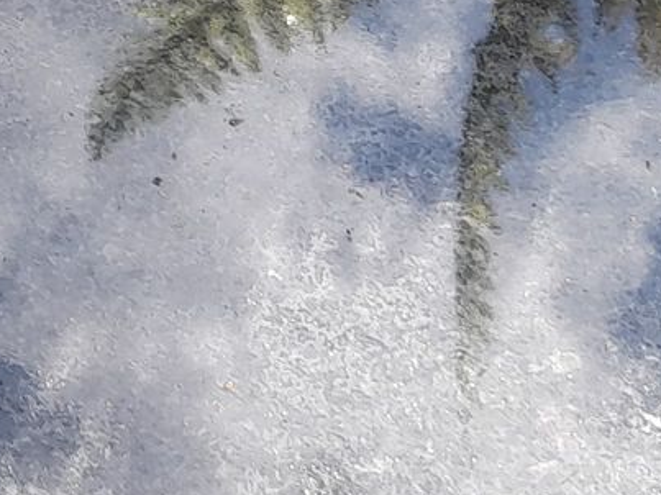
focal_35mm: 124
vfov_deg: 11.6
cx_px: -433
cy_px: -170
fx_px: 2367
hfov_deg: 14.4
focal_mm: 4.6
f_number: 2
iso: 20
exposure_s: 1/283
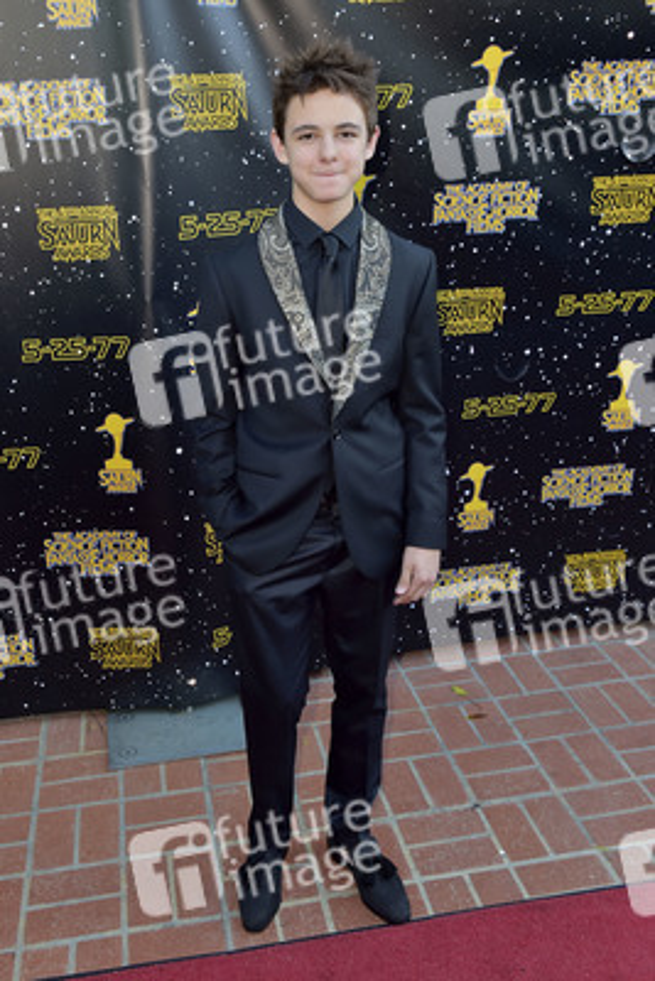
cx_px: 328
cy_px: 490
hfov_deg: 42.4
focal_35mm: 31
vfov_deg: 60.3
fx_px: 845
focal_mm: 31
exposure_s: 1/320
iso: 500
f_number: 6.3
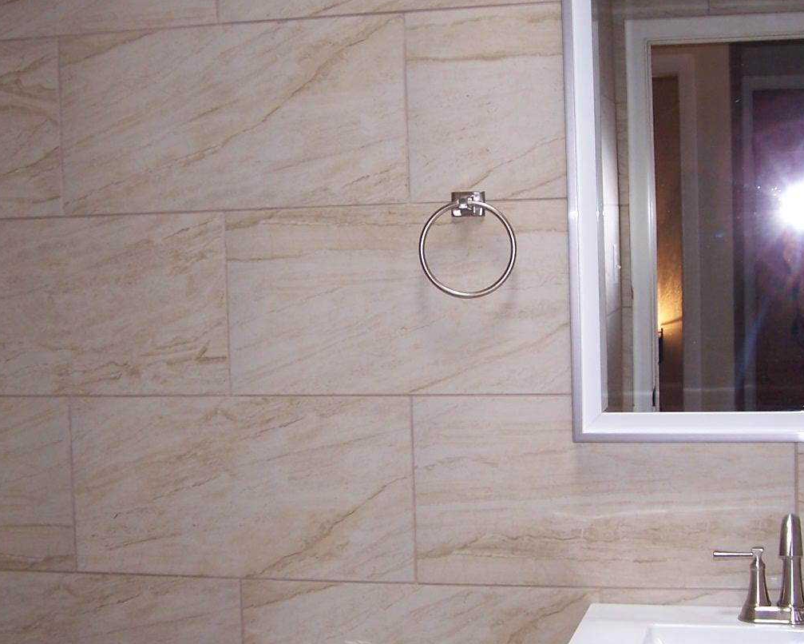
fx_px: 1452
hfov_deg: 30.8
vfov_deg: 25.0
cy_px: 298
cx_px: 503
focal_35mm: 61
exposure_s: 1/60
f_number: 2.8
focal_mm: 6.3
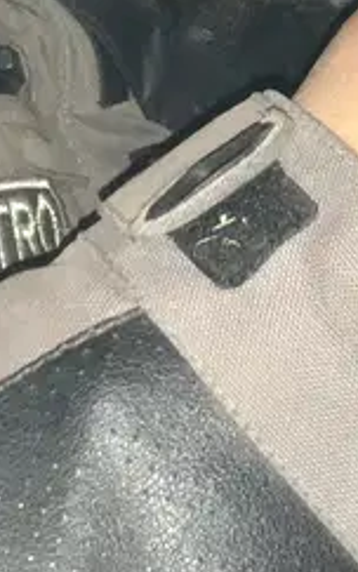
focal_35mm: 152
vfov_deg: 13.5
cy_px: -35
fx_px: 2371
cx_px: 85
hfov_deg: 8.6
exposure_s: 1/17
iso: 100
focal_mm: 4.15
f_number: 2.2
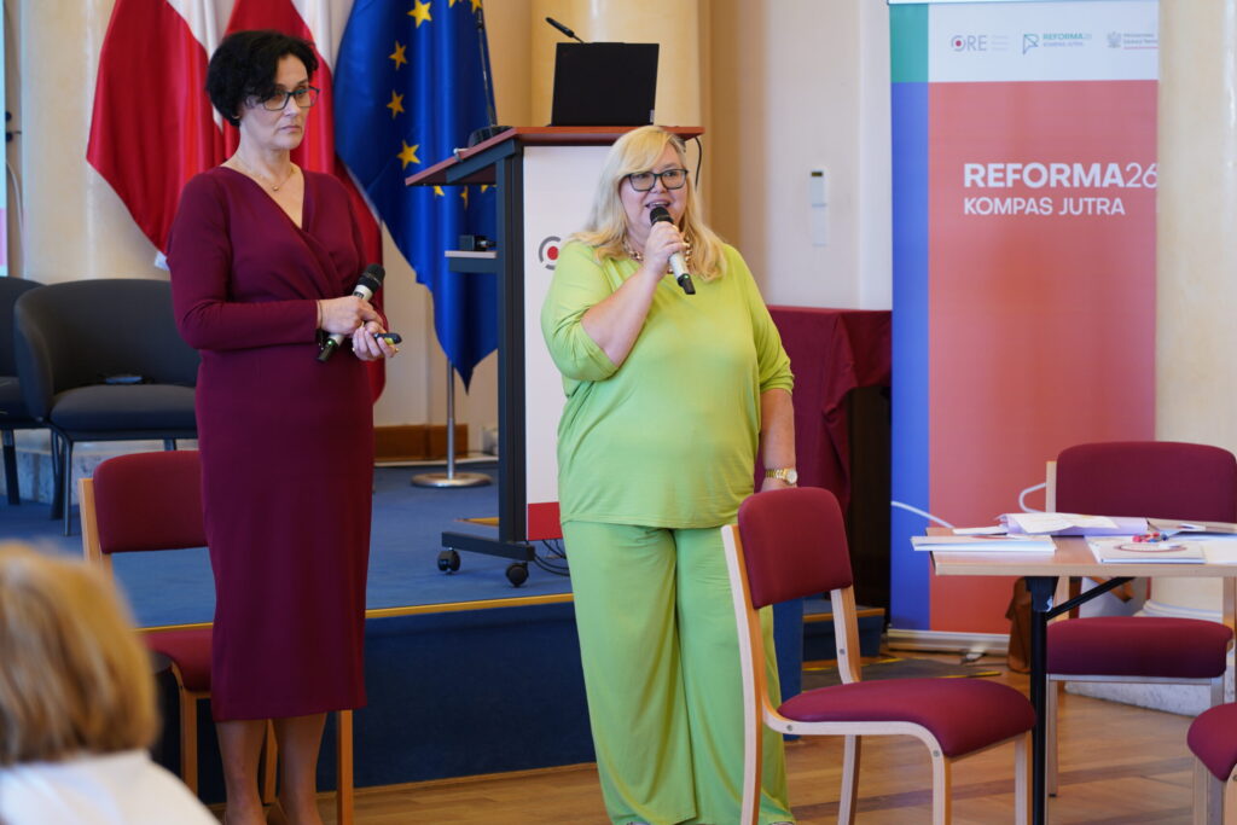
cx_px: 618
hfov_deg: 19.5
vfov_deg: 13.0
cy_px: 412
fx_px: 3608
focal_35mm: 105
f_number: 4
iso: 200
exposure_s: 1/25
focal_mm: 105
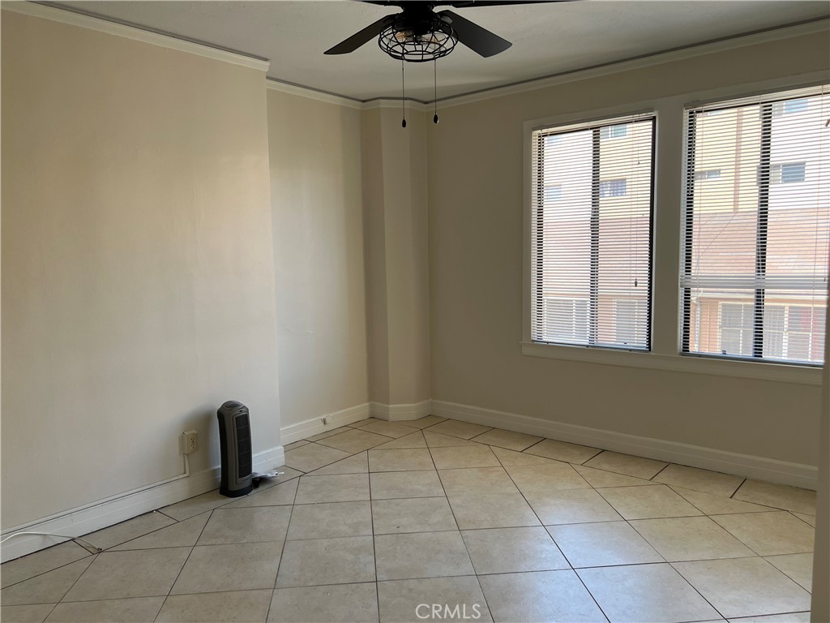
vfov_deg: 53.1
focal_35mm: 26
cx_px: 415
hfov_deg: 67.3
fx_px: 623
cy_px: 312
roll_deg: +2.0
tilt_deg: -5.3
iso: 64
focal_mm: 5.7
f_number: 1.5
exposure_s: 1/126
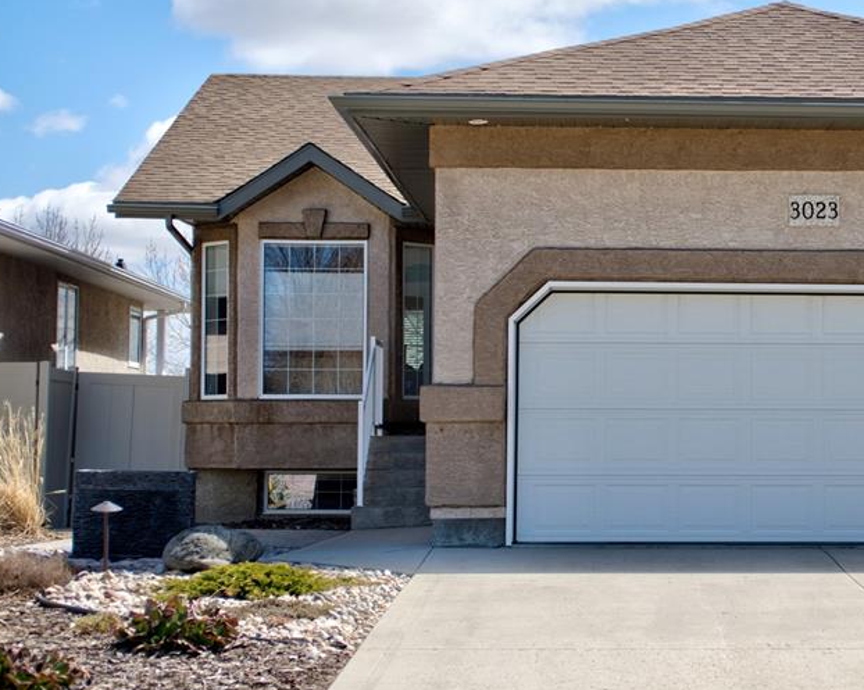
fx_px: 2173
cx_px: 690
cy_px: 336
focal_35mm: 85
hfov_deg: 22.2
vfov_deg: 18.1
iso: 100
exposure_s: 1/1250
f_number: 4
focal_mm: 55
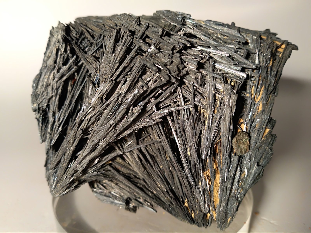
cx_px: 156
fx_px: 234
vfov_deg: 53.1
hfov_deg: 67.3
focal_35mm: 26
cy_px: 116
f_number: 2
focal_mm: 3.54
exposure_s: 1/100
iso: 127
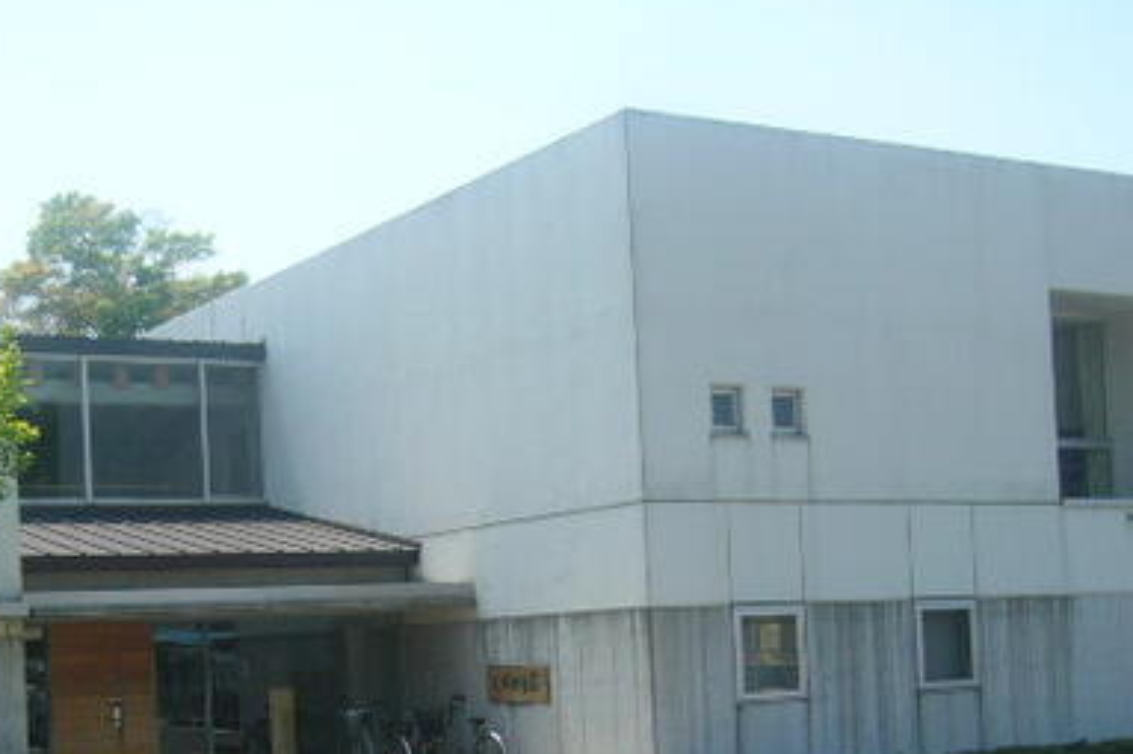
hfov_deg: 34.3
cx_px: 275
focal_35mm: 57
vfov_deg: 23.3
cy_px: 627
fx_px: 1793
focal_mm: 5.8
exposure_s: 1/100
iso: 50
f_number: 8
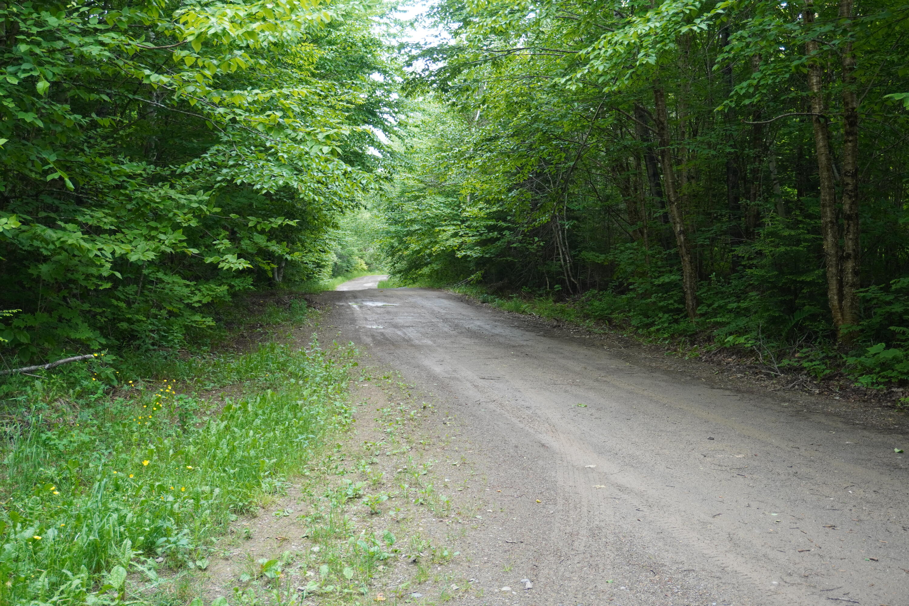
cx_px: 454
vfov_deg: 33.0
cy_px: 303
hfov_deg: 47.9
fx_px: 1023
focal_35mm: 40
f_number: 4.5
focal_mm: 27
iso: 640
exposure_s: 1/160
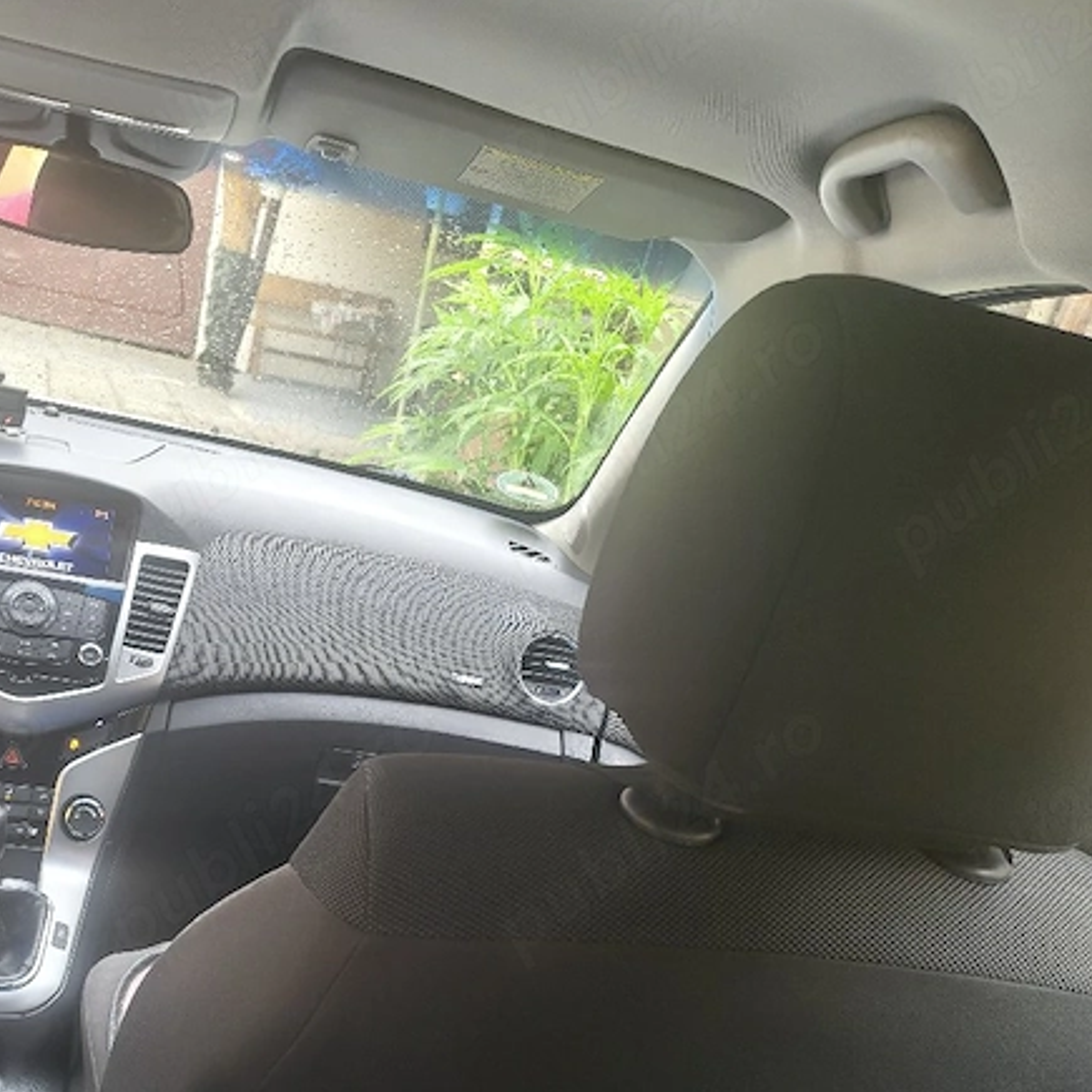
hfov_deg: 42.3
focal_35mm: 39
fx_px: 1392
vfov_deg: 40.8
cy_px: 891
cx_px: 372
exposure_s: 1/50.3
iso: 520
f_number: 1.8
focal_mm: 5.56
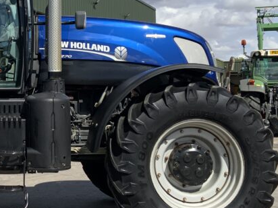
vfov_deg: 20.3
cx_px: 28
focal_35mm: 72
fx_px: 578
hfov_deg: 26.1
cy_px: 61
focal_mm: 3
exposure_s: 1/2058
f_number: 1.8
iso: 16
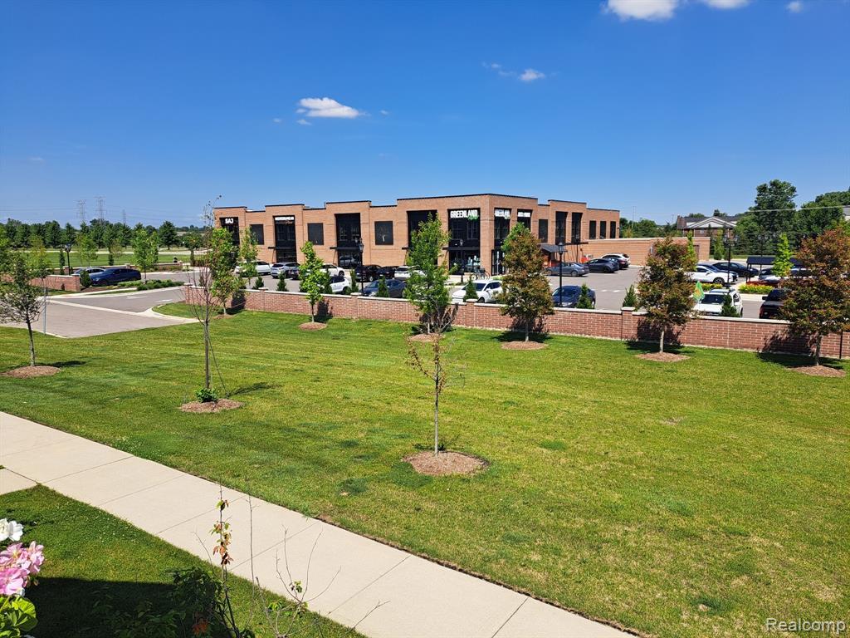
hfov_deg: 71.6
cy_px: 319
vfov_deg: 56.8
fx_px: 589
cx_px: 425
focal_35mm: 24
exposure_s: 1/1534
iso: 50
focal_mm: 5.23
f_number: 1.8
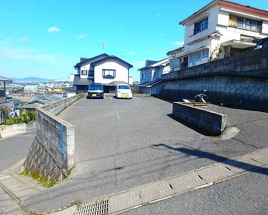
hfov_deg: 74.9
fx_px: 175
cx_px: 143
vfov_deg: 63.1
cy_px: 107
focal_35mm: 22
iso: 125
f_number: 3.5
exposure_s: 1/800
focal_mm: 3.7
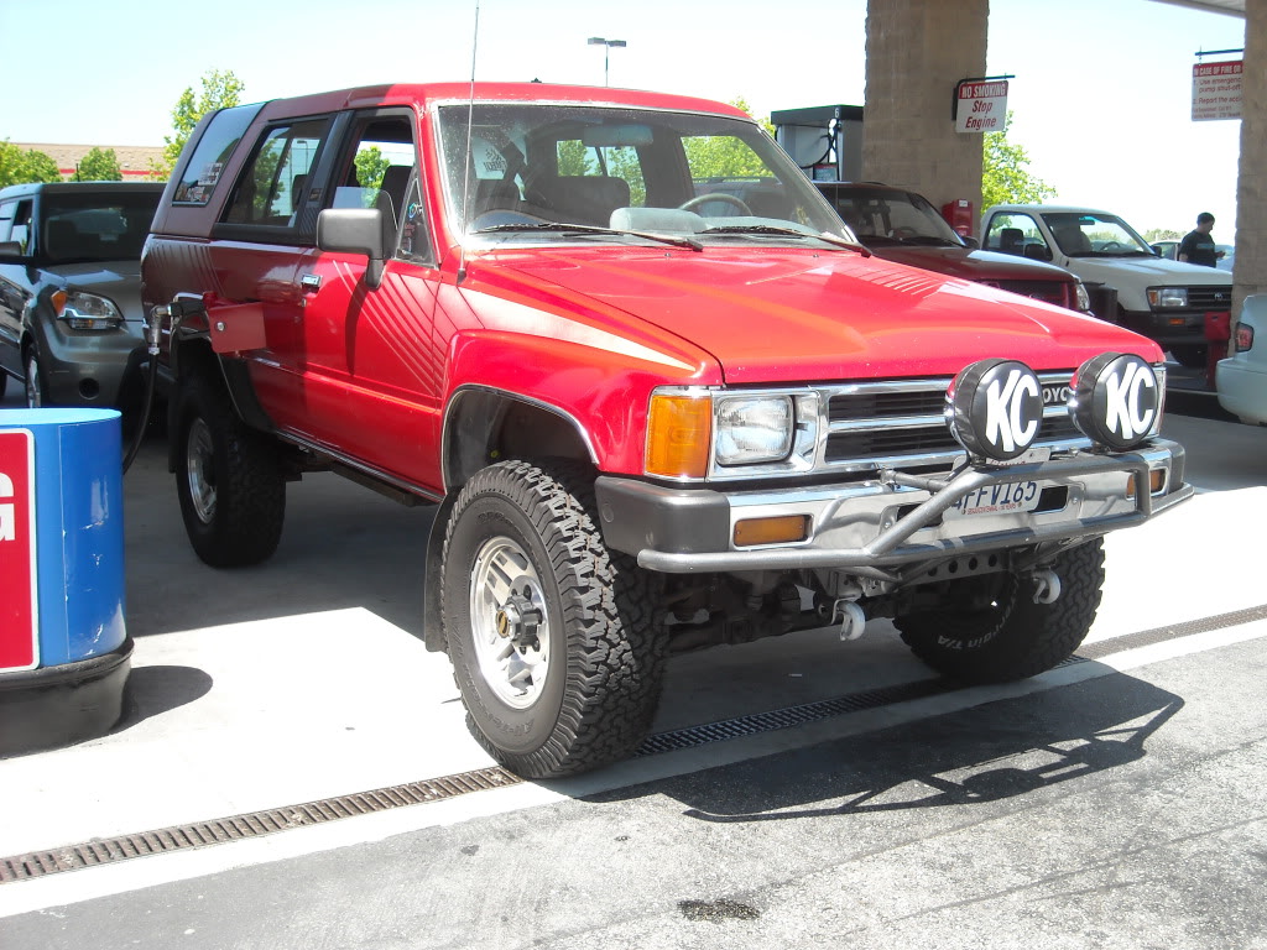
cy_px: 475
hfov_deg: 42.9
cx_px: 634
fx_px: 1610
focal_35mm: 44
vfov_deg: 32.9
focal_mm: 7.1
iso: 64
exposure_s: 1/250
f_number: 3.1
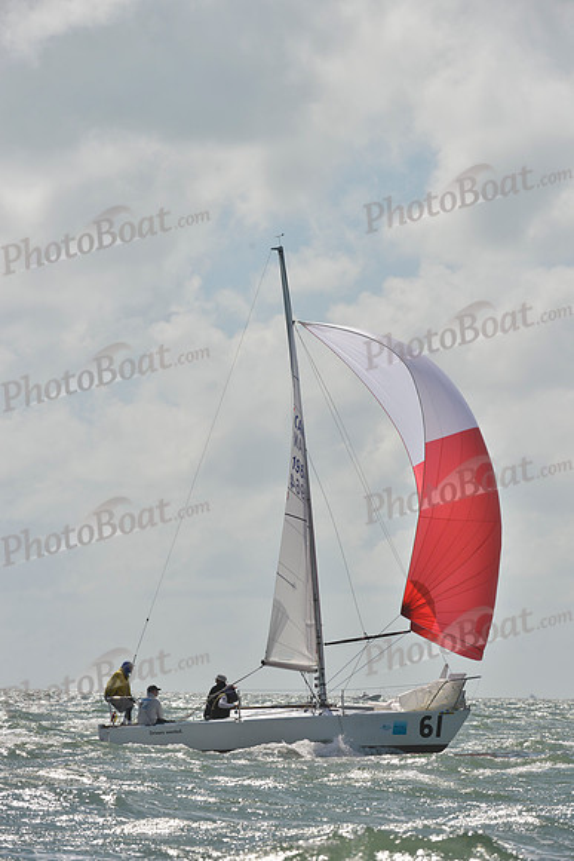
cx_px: 287
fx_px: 5258
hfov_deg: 6.2
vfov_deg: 9.4
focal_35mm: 220
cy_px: 430
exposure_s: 1/1250
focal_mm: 220
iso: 280
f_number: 10
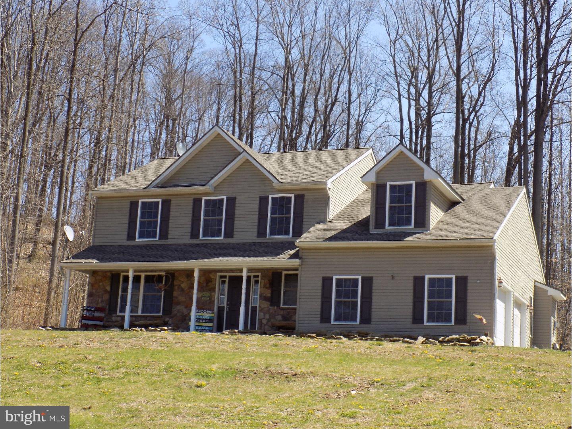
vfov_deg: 24.8
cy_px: 214
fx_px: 975
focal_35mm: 59
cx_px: 286
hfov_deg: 32.7
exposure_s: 1/320
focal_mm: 10.5
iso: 80
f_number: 4
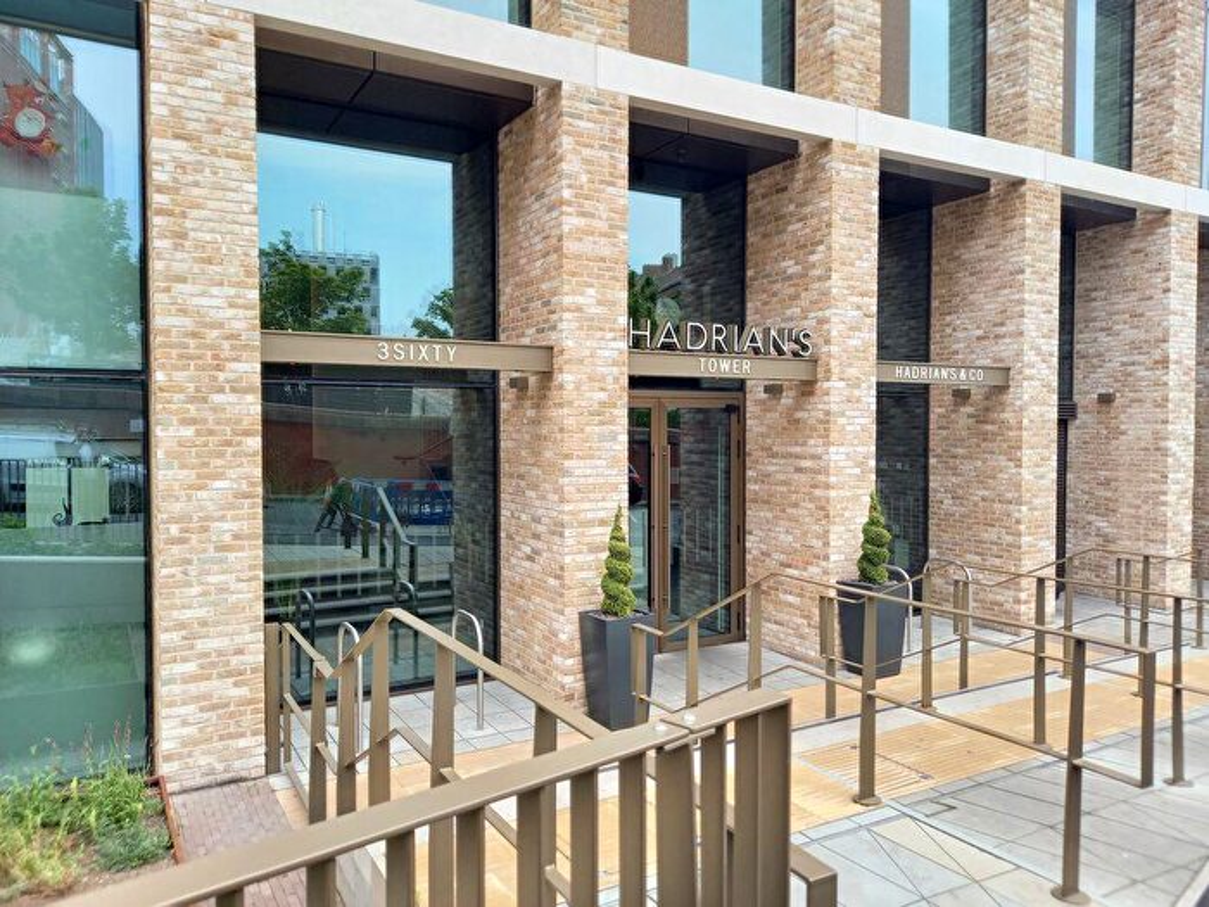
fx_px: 873
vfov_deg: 54.9
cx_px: 604
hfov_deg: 69.4
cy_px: 454
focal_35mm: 25
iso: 50
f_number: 1.8
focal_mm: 4.65
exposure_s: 1/162
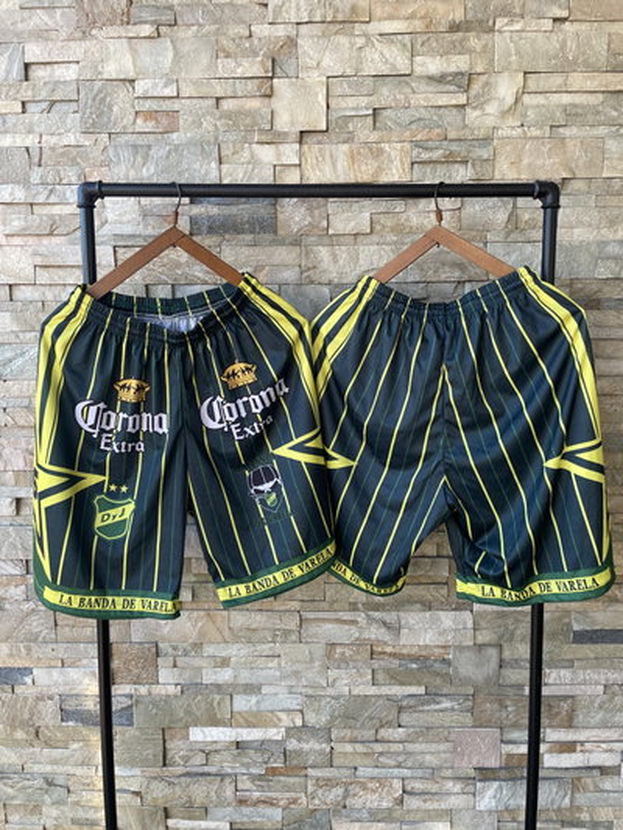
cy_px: 415
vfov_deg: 67.3
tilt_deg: -8.2
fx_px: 624
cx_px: 312
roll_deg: +0.9
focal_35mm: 26
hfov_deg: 53.1
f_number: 1.6
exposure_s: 1/121
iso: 40
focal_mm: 4.2
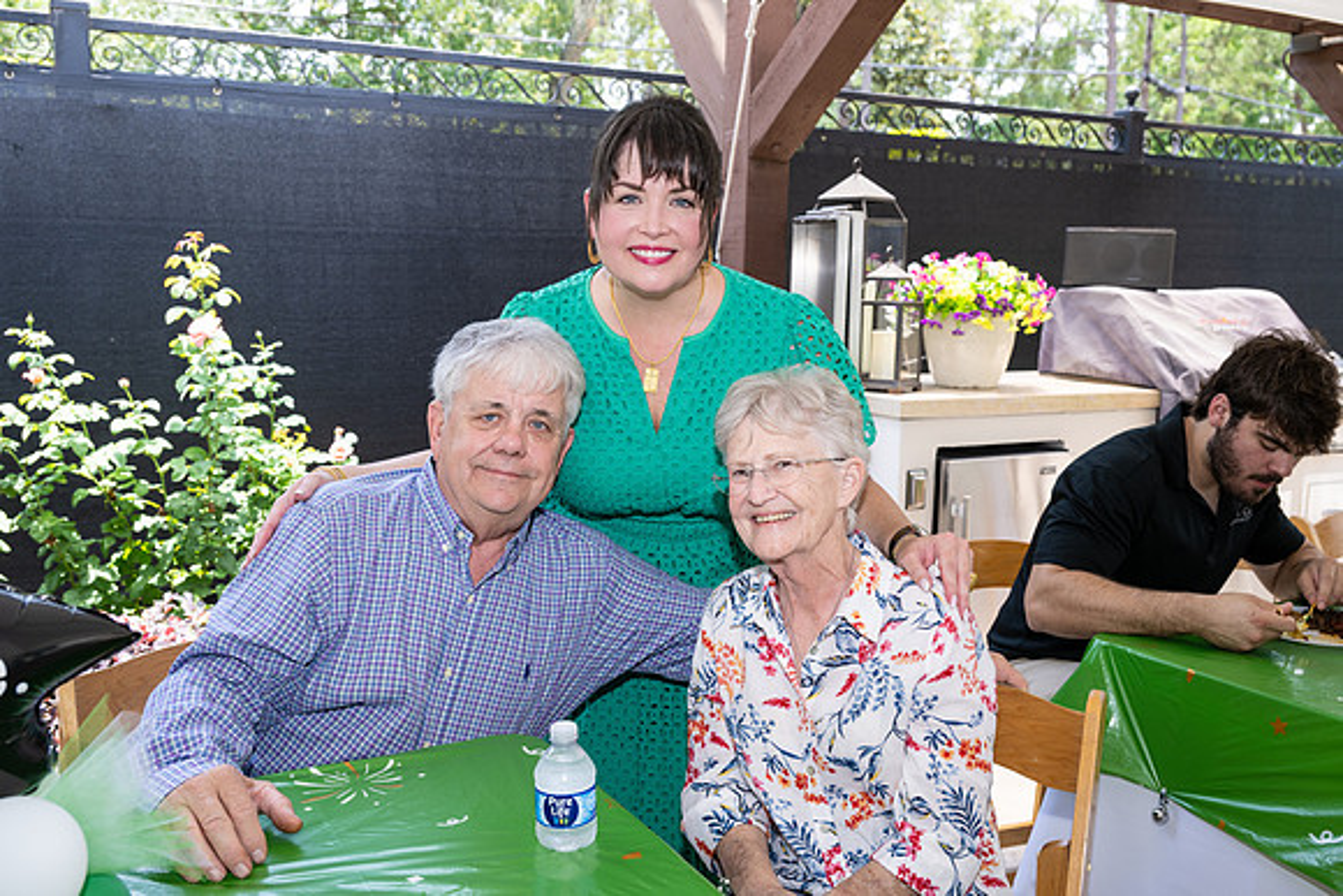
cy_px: 448
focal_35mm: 33
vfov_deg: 40.0
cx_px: 672
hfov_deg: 57.2
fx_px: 1231
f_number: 5.6
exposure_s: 1/125
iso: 200
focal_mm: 33
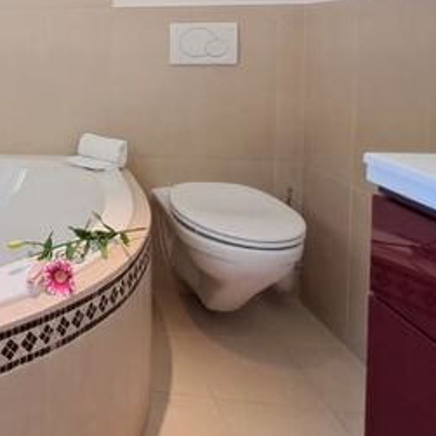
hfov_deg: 39.5
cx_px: -56
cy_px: 68
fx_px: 470
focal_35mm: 33
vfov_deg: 46.3
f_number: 2.2
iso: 200
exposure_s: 1/33
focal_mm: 1.42
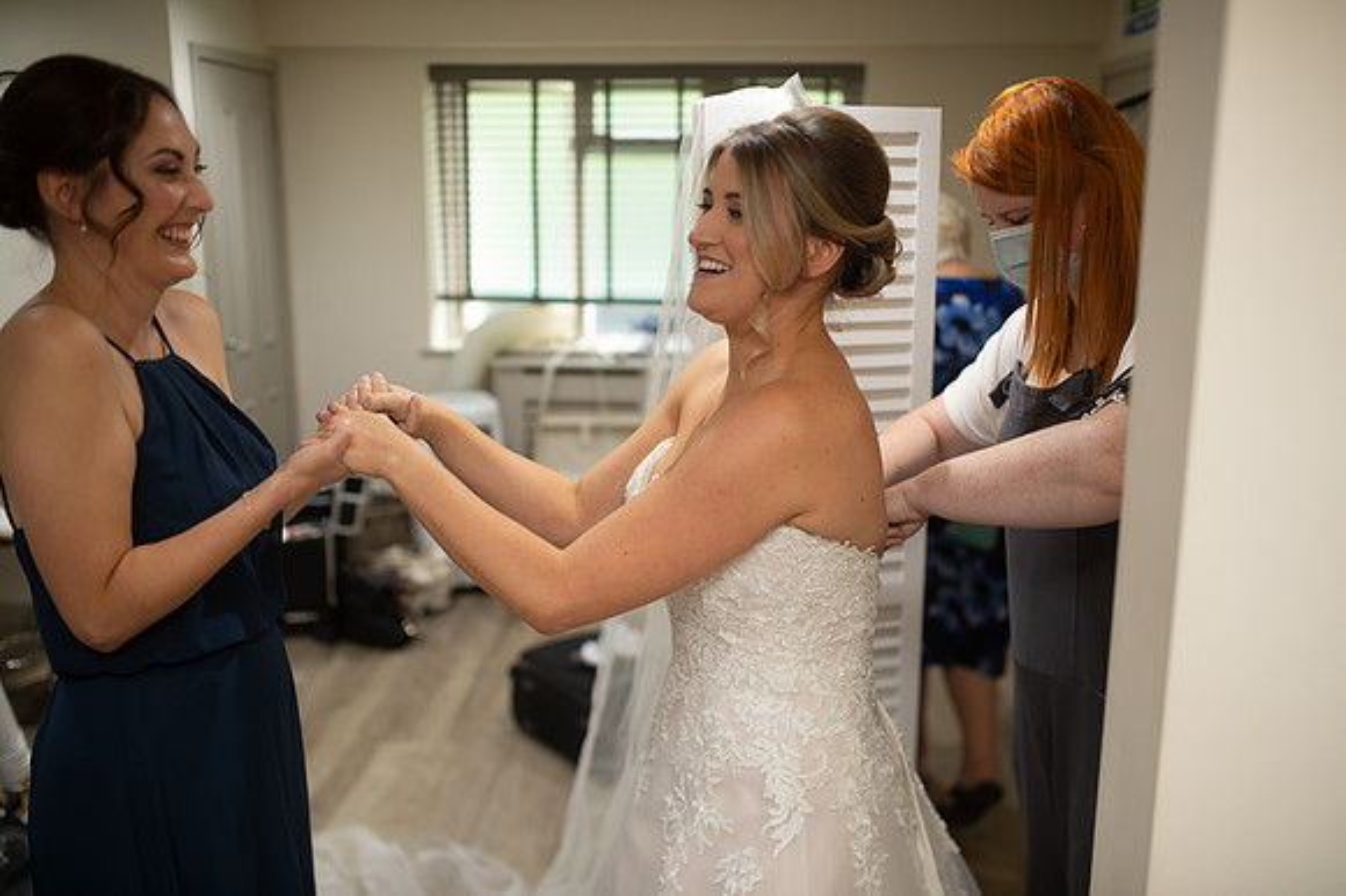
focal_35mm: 35
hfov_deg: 54.5
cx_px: 673
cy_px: 448
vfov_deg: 37.8
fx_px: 1308
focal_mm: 35
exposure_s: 1/125
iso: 320
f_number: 2
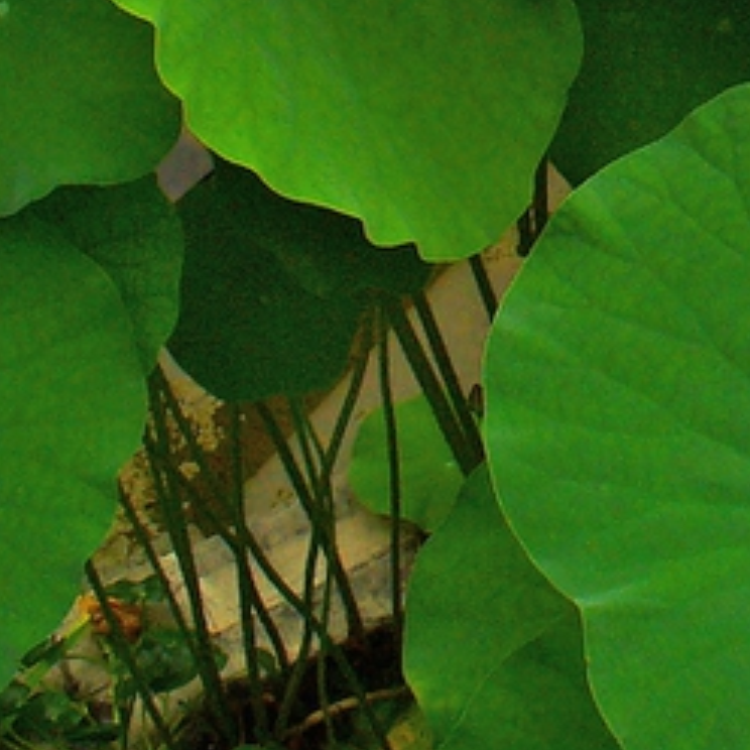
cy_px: -124
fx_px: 3309
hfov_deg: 12.4
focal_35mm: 135
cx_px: 1098
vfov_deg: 12.6
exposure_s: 1/200
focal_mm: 6.1
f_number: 2.8
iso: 64
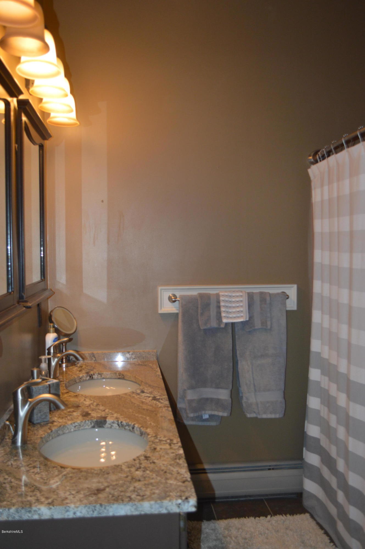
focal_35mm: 33
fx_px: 503
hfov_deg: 39.9
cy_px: 274
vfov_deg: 57.3
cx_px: 182
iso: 560
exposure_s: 1/60
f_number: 4
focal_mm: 22
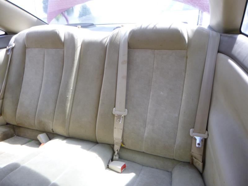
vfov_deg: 54.9
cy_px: 93
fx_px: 179
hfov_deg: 69.4
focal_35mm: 25
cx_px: 124
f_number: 3.9
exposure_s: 1/60
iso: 200
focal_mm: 4.5
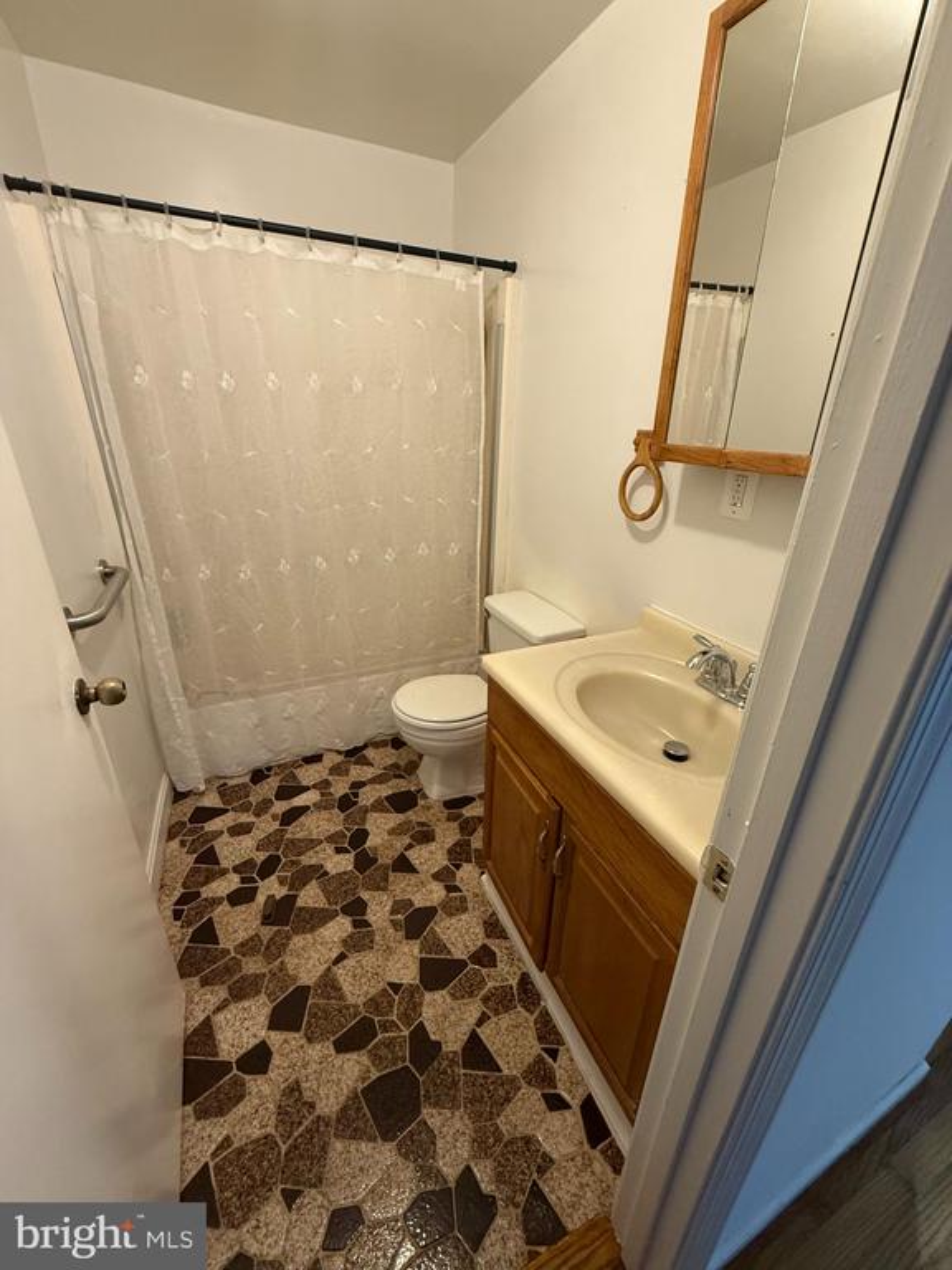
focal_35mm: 14
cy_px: 635
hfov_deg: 85.7
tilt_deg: -21.8
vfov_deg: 102.1
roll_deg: -1.7
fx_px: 513
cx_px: 476
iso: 320
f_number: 2.2
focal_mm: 2.22
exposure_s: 1/60
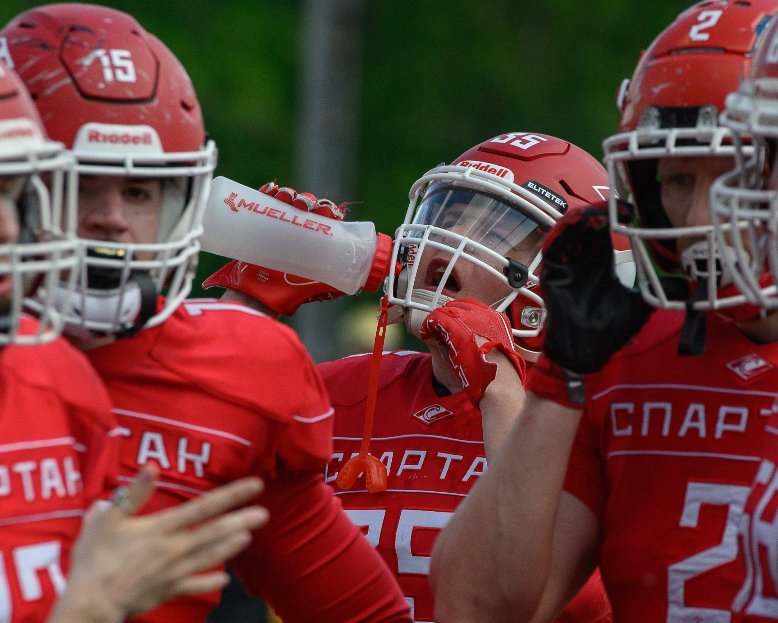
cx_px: 436
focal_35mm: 518
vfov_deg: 3.0
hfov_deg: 3.7
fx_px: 11938
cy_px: 284
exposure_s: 1/3200
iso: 400
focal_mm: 200
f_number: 4.5
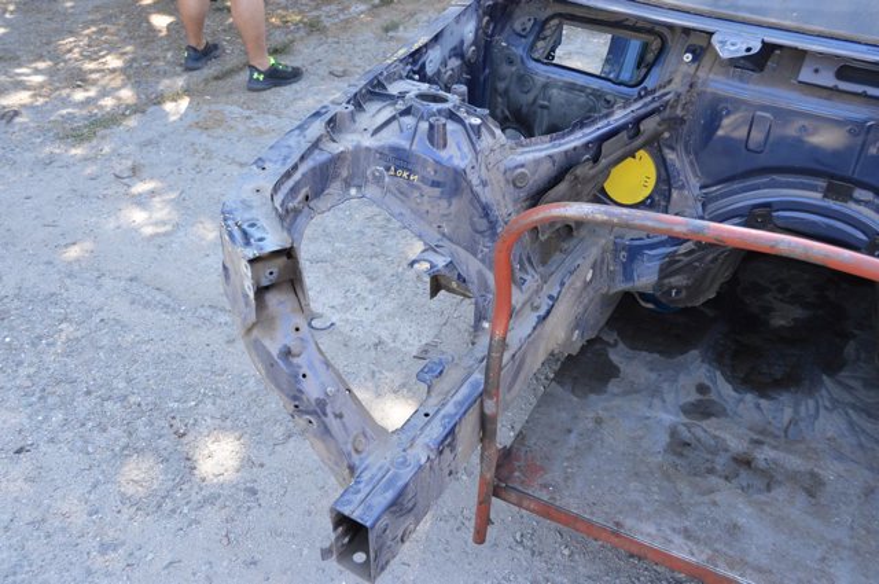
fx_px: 805
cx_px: 440
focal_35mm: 33
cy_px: 292
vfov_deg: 39.9
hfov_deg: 57.3
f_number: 5.6
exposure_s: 1/125
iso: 360
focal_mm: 22
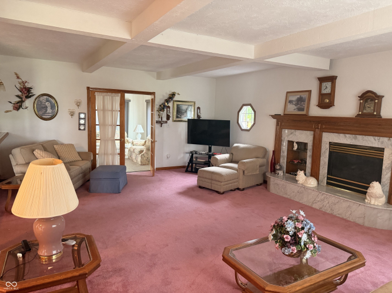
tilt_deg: -6.8
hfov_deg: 71.6
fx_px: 272
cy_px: 146
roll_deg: -1.0
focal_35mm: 24
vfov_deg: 56.8
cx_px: 196
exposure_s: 1/60
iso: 500
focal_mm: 6.76
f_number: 1.78
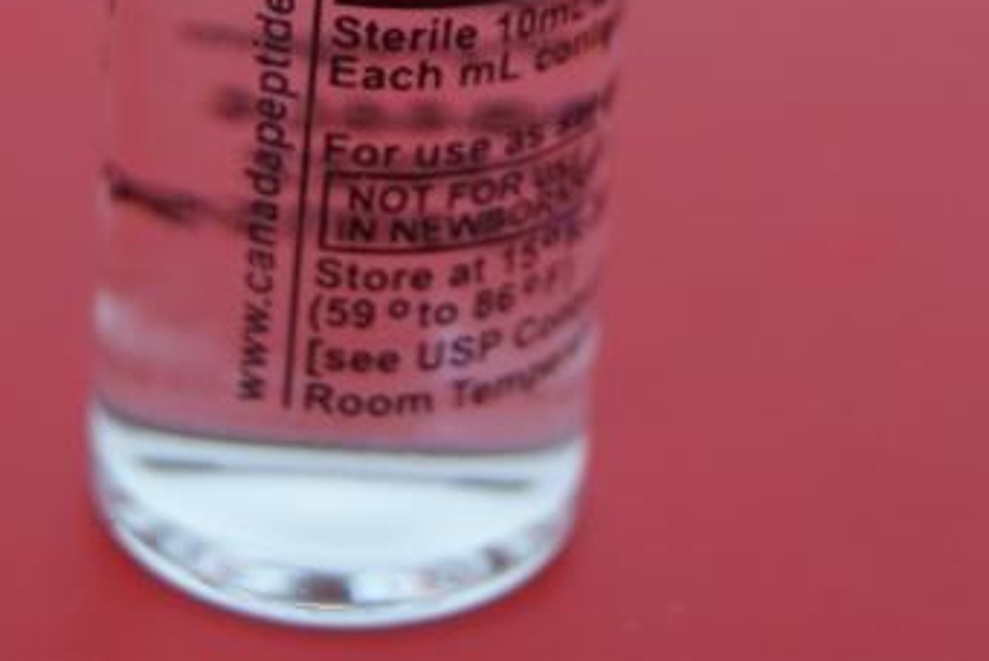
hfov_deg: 13.0
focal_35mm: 158
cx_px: 435
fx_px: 4330
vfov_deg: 8.7
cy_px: -65
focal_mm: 35
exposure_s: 1/60
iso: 160
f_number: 4.5
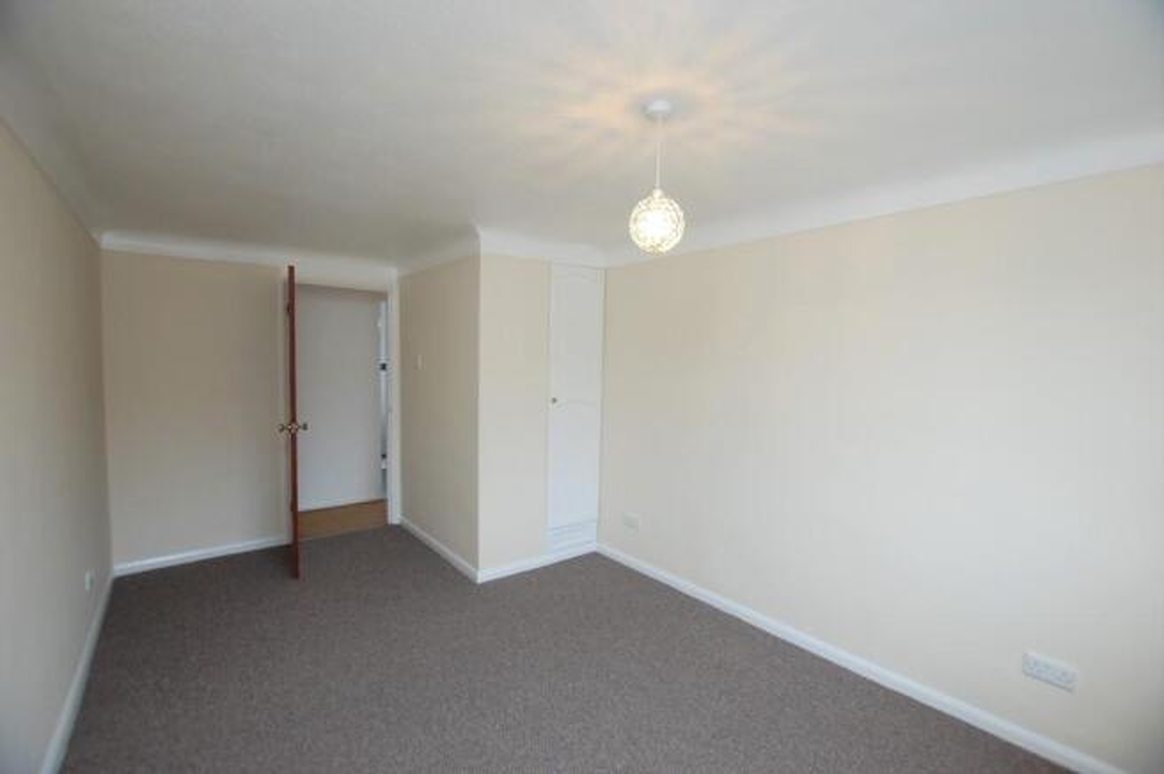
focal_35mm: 15
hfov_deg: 100.4
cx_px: 582
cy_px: 387
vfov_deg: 77.2
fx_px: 485
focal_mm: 10
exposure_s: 1/50
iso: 400
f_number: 3.5
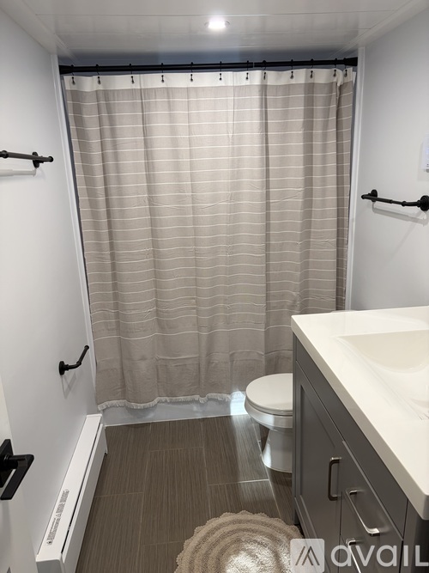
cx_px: 214
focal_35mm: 26
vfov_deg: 67.3
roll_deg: +2.1
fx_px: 430
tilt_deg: -16.4
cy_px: 286
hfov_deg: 53.0
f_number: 1.6
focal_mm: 5.96
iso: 80
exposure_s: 1/120
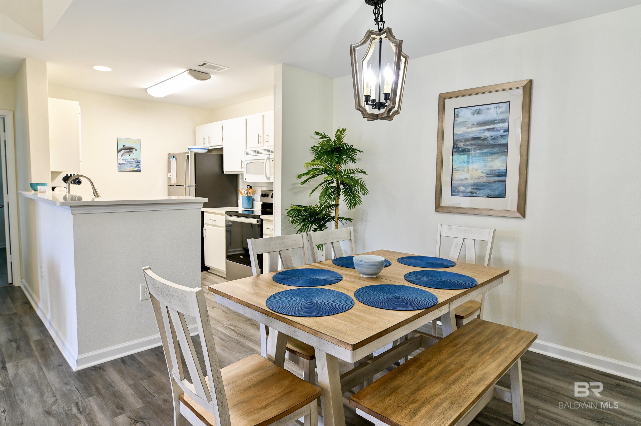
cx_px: 320
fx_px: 356
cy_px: 213
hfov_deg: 84.0
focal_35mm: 20
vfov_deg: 61.8
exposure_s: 1/3
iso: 100
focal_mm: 20
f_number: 9
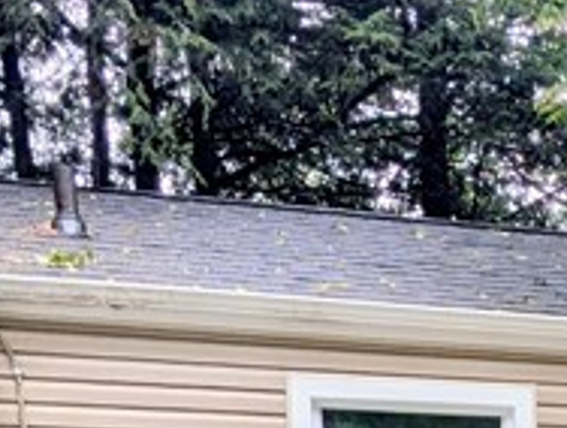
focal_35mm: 65
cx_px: 584
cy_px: 729
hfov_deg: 27.8
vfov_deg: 18.6
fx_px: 1067
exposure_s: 1/120
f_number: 1.7
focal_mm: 2.02
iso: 95
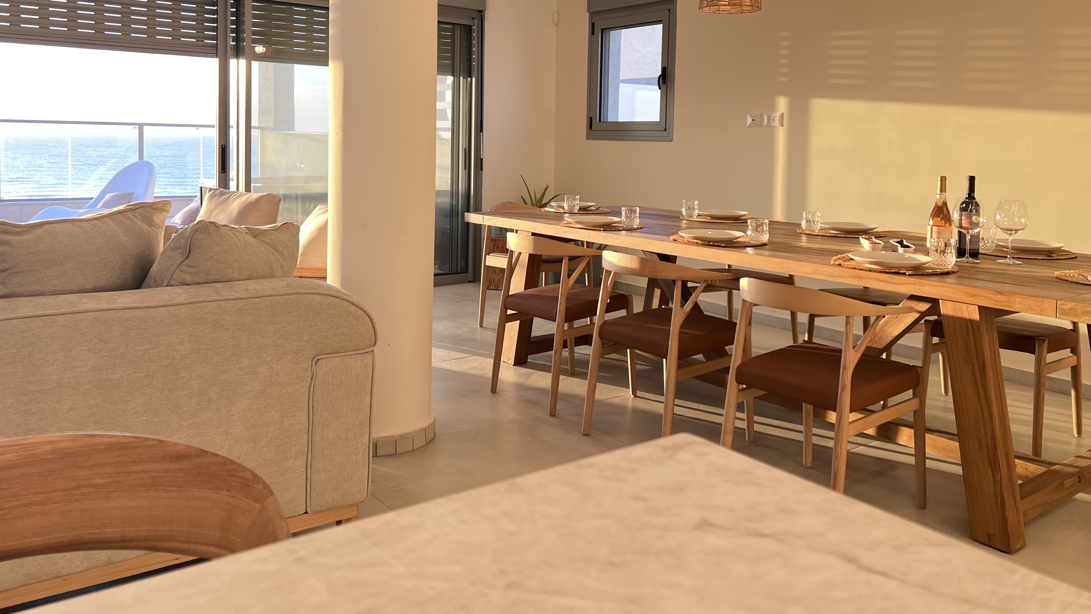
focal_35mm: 30
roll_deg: -0.8
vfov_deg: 38.3
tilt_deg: -2.8
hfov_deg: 64.3
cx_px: 561
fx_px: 868
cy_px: 181
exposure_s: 1/121
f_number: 1.5
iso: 50
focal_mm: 5.7
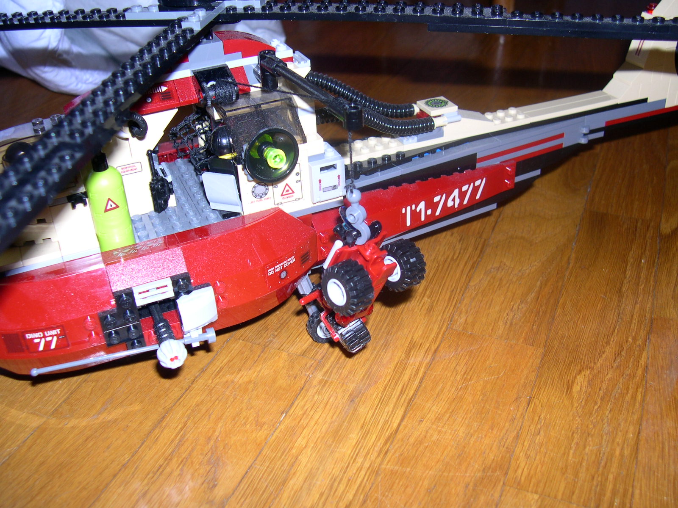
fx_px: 744
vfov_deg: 37.7
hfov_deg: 49.0
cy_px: 254
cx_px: 339
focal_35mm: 38
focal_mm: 8
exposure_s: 1/60
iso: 100
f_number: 2.8
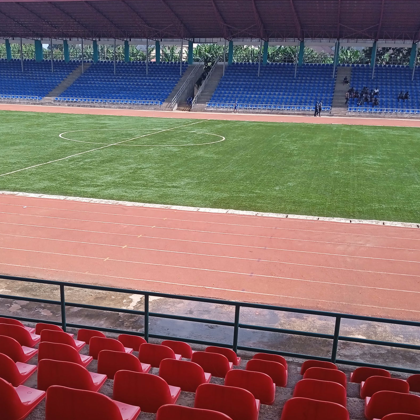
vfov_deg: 40.6
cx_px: 170
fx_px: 549
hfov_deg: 41.7
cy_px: 320
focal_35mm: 40
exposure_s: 1/524
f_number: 2.2
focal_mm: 3.43
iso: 100
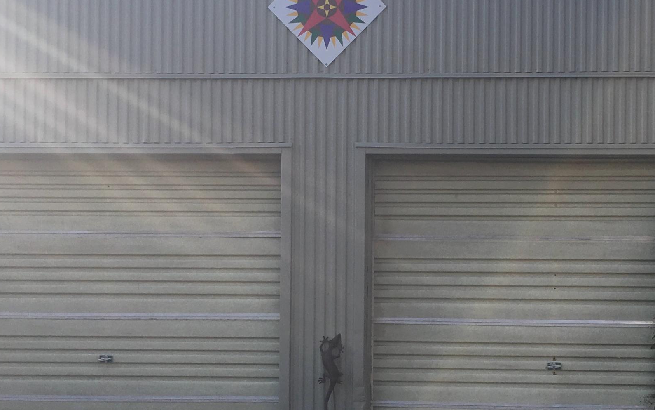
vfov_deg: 22.3
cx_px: 449
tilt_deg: -0.8
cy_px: 271
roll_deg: -0.2
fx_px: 1035
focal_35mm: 58
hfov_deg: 34.7
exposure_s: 1/827
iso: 25
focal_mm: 4.15
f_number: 2.2
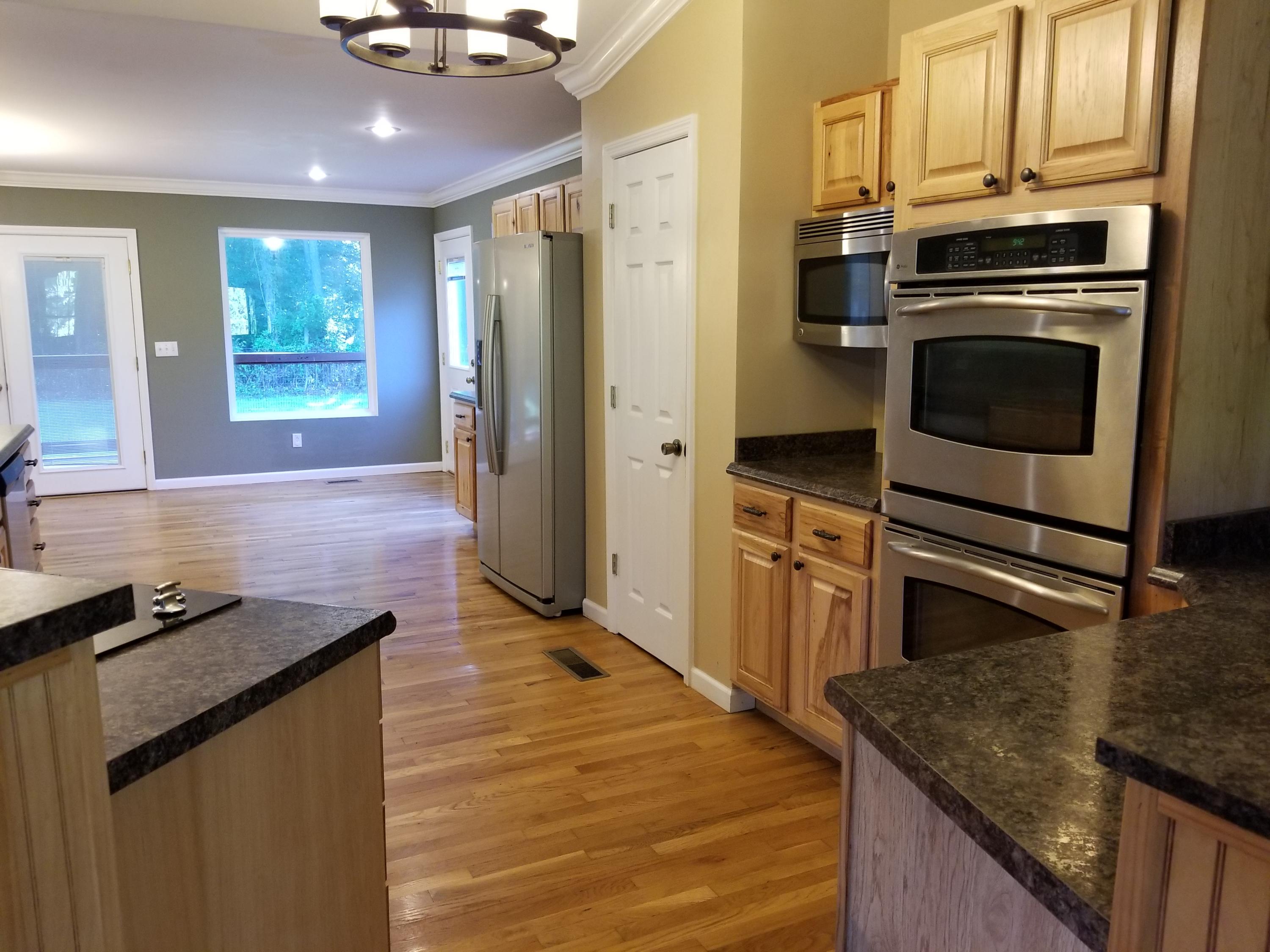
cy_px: 476
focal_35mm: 26
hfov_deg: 67.3
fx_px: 954
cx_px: 635
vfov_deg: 53.1
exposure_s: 1/40
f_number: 1.7
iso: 160
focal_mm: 4.25
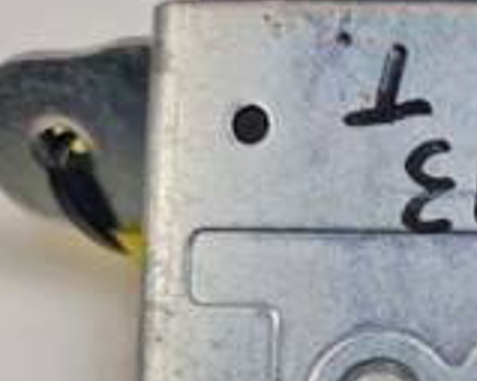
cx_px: 525
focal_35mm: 64
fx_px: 903
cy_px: 312
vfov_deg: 23.4
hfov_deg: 27.1
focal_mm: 5.4
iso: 50
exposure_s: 1/424
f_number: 1.8
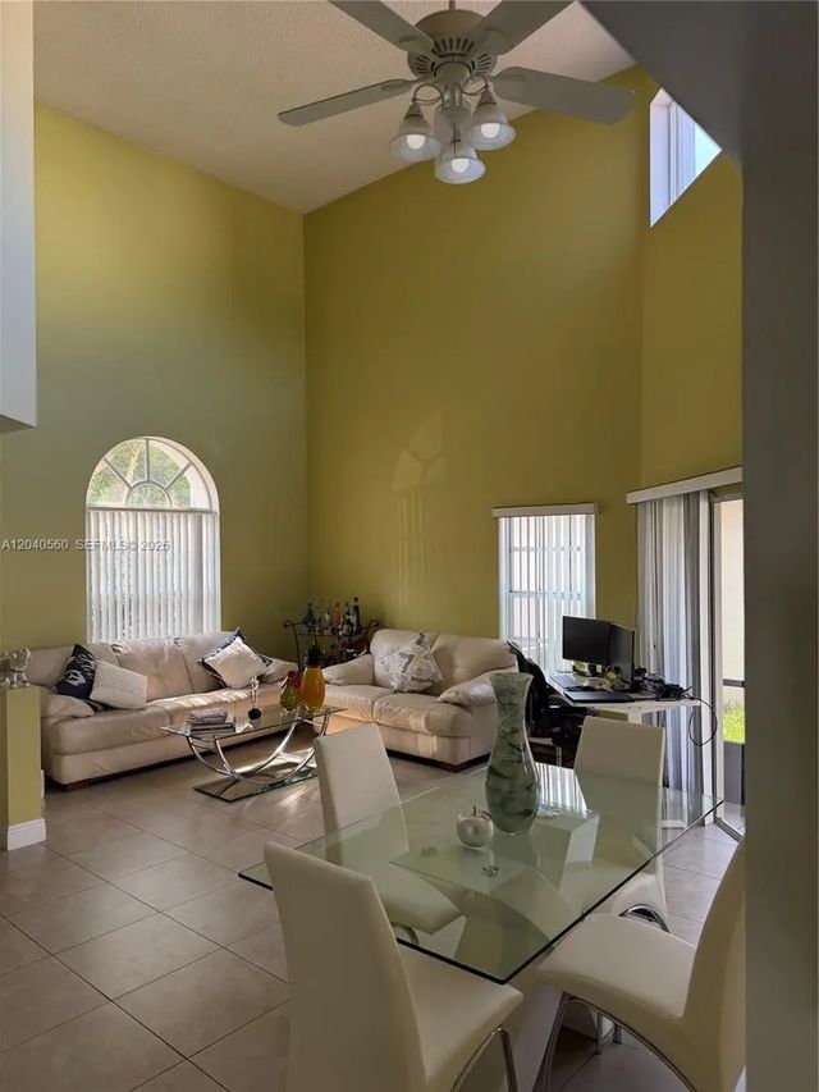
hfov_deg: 56.8
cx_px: 410
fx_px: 757
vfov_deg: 71.6
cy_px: 546
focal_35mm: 24
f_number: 1.78
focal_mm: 6.76
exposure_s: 1/121
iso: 125
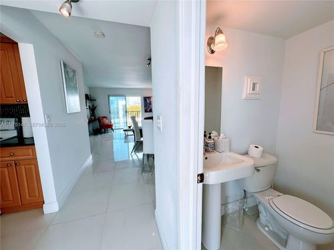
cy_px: 125
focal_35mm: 14
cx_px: 167
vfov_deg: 85.7
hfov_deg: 102.1
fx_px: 135
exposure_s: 1/254
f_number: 2.2
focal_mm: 2.22
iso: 40
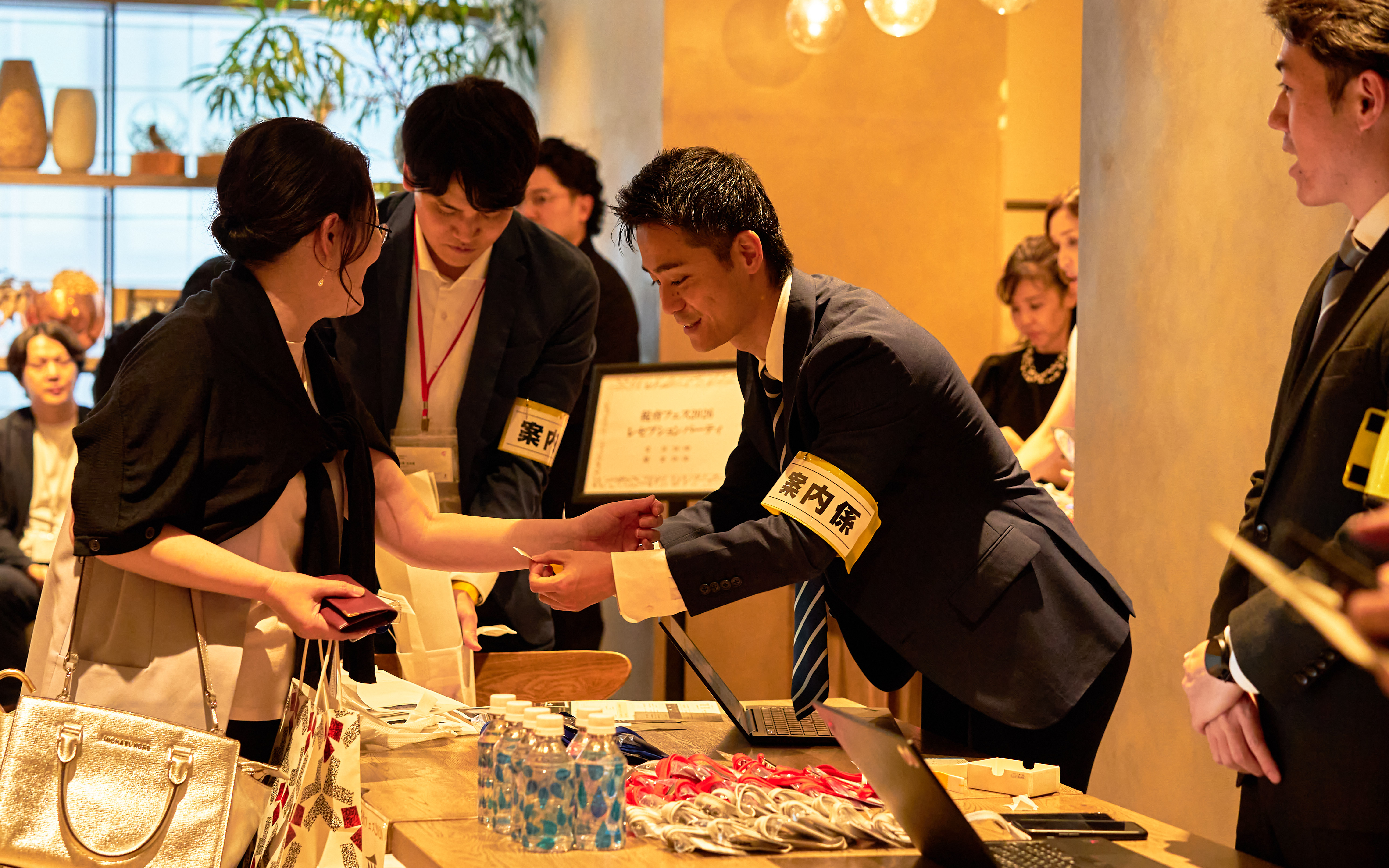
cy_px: 442
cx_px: 693
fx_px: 2726
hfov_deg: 28.6
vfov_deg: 18.1
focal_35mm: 72
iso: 3200
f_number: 4
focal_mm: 70
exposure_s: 1/200
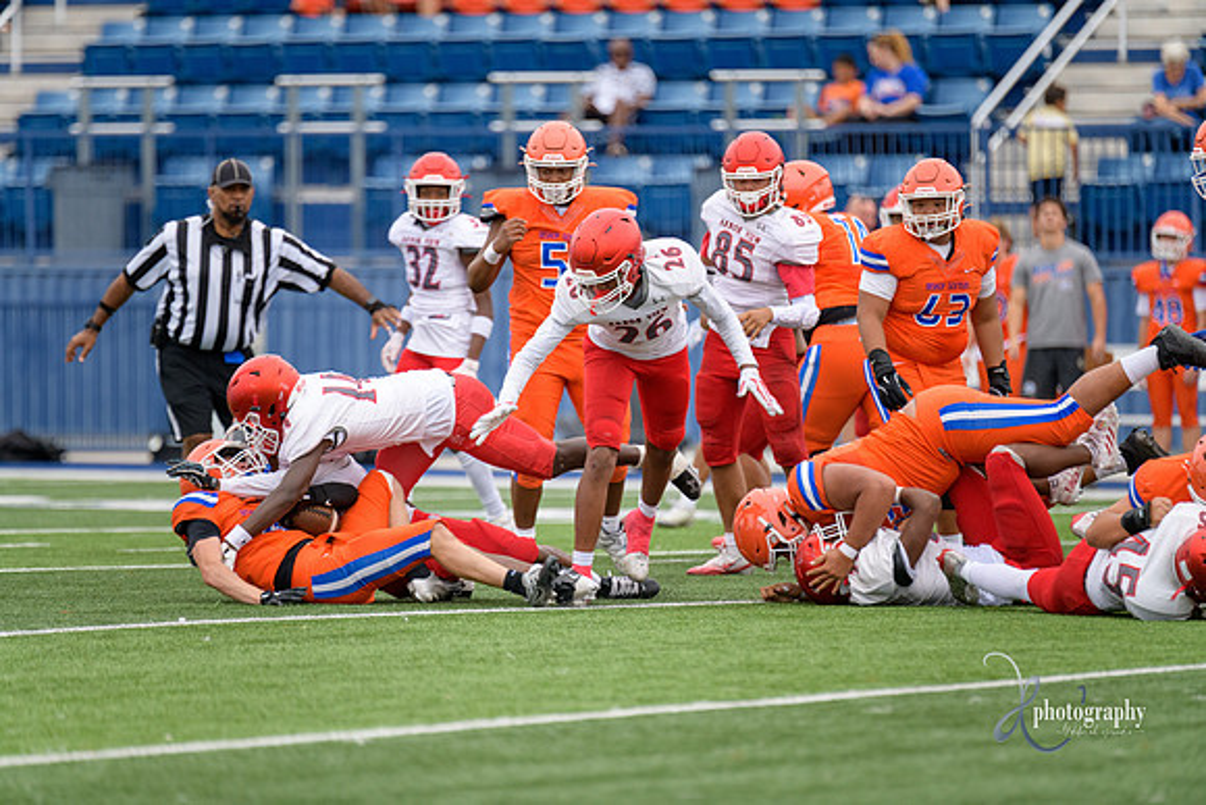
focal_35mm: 300
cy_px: 402
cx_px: 603
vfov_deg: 4.6
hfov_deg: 6.9
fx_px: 10052
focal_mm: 300
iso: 1000
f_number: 2.8
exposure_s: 1/800
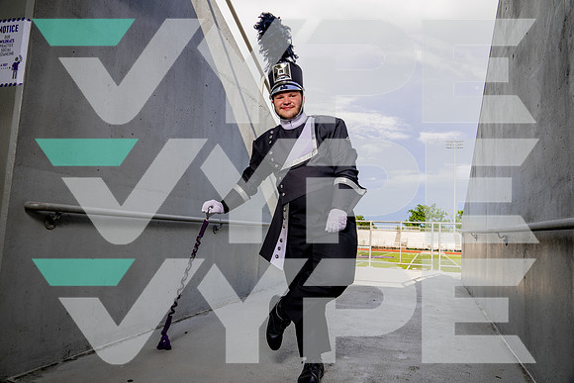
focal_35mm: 24
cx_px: 287
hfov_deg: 73.7
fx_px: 383
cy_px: 192
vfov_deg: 53.2
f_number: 5.6
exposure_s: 1/250
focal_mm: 24
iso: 100
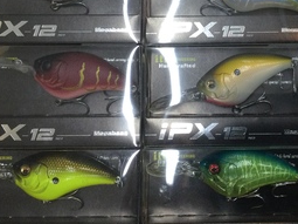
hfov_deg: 26.4
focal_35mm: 73
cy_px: 7
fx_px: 628
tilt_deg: -83.5
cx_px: 223
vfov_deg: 19.6
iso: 25
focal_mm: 3.3
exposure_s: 1/30
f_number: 2.4
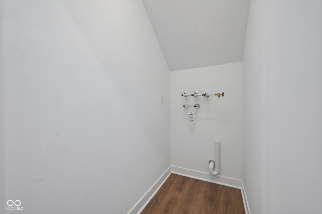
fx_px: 125
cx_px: 161
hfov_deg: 104.3
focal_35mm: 14
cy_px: 107
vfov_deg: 81.2
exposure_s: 1/15
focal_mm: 14
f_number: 8
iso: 280
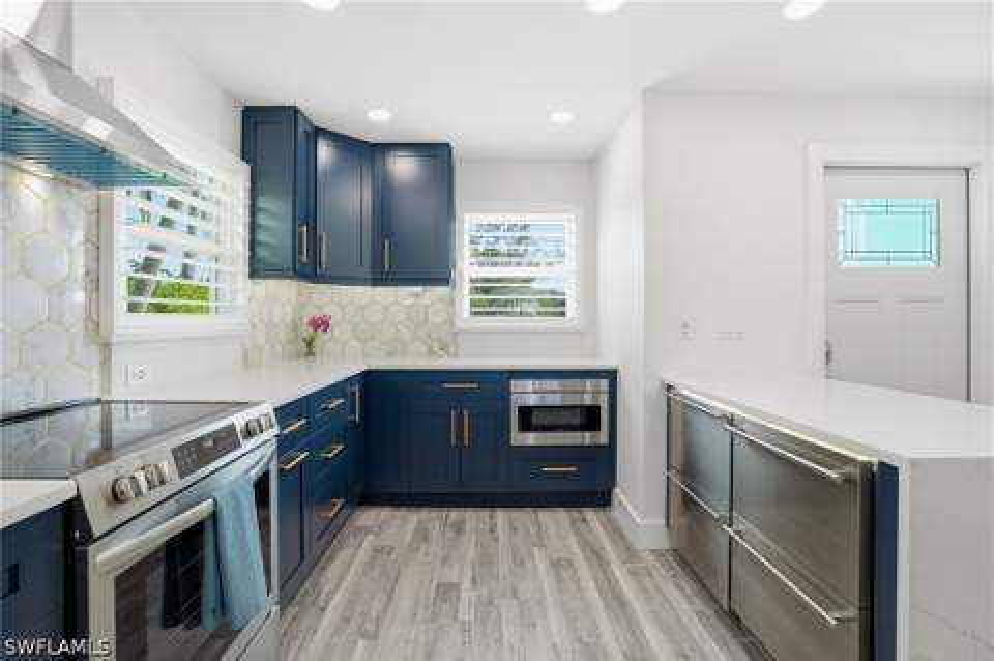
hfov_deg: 96.8
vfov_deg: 73.6
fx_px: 441
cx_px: 497
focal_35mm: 16
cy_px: 330
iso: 400
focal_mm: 16
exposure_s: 1/250
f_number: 9
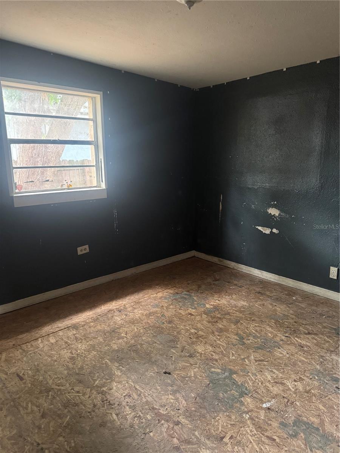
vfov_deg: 71.6
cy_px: 226
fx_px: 314
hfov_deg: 56.8
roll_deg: +1.3
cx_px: 170
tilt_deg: -12.3
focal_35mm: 24
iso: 1000
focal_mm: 6.76
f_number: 1.78
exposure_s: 1/37
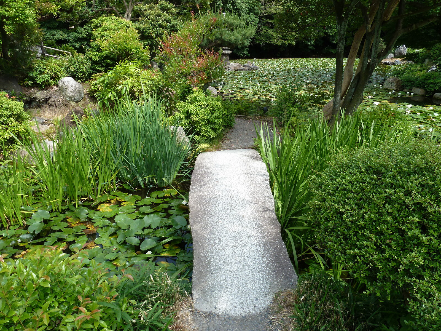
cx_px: 220
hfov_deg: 69.4
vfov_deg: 54.9
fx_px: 318
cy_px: 166
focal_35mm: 25
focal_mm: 4.1
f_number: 4
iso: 80
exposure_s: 1/250
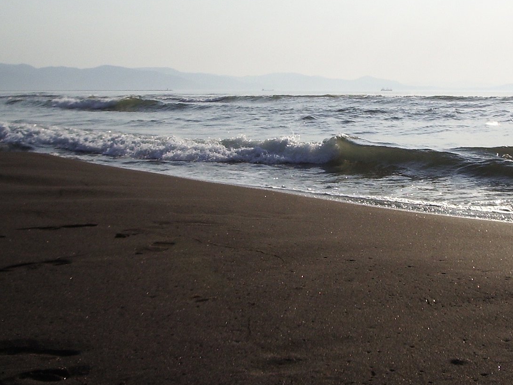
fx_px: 978
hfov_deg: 29.3
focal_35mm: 66
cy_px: 114
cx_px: 316
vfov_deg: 22.1
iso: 50
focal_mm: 5.8
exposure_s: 1/1500
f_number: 4.3
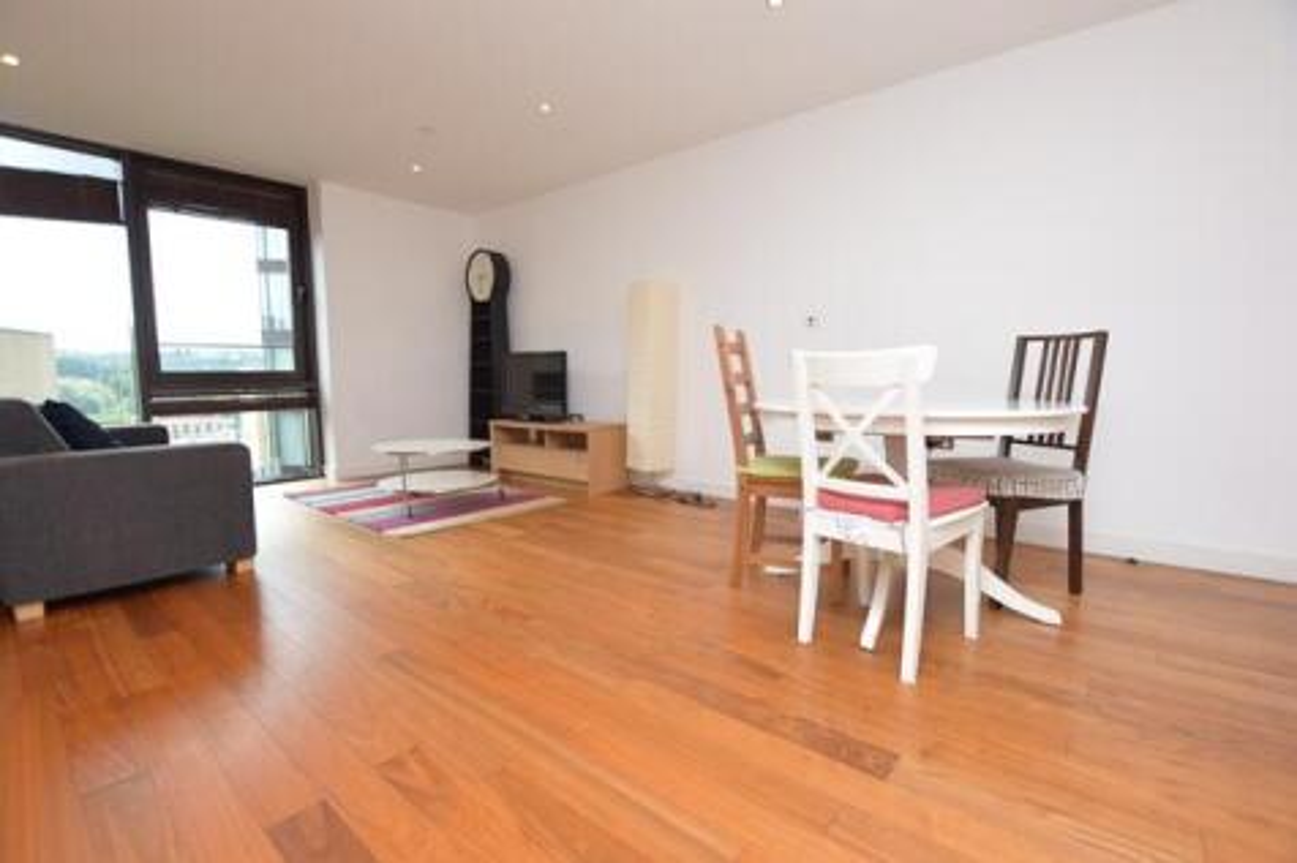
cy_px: 432
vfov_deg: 77.3
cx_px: 648
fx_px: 540
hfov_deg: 100.4
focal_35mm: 15
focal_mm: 10
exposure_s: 1/100
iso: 800
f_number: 5
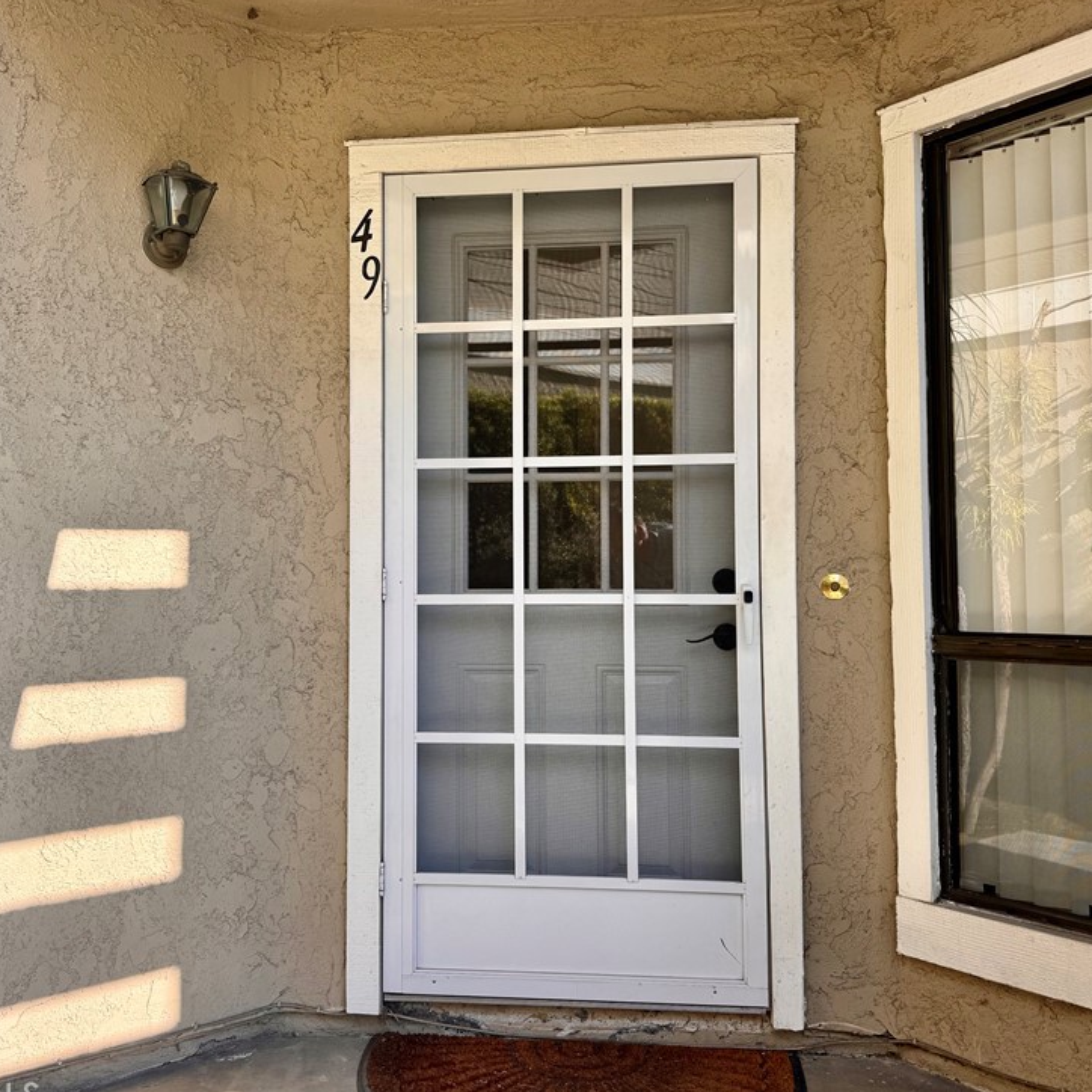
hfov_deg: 54.0
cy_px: 538
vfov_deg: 54.0
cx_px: 498
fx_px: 1071
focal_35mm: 30
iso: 80
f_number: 1.78
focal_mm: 6.76
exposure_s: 1/864
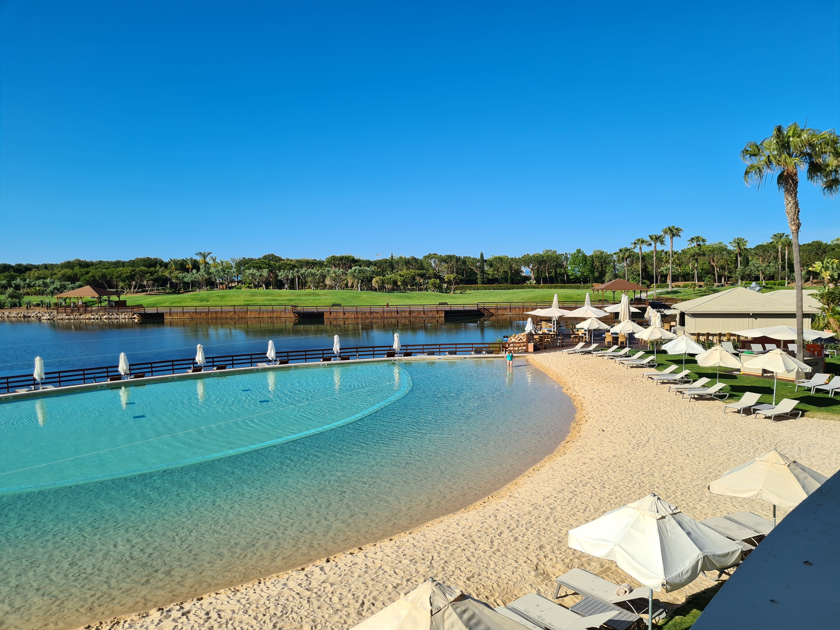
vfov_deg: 53.1
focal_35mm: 26
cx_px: 420
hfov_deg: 67.3
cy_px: 315
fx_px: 631
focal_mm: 5.4
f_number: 1.8
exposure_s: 1/2888
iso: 50
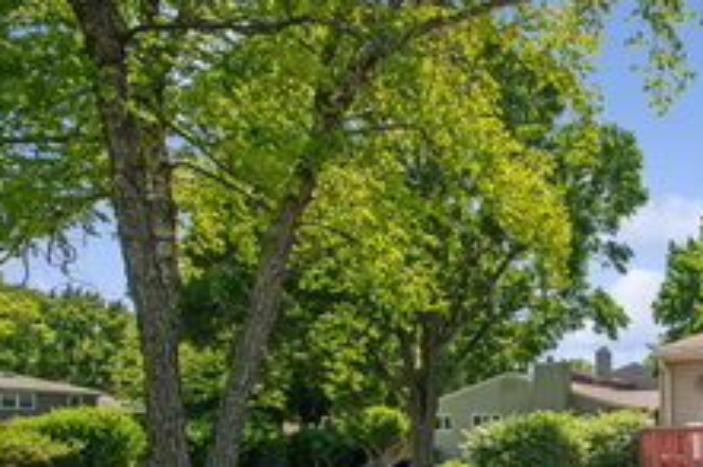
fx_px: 722
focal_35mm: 37
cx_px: 693
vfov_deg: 33.2
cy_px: 456
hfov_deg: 44.6
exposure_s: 1/100
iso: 400
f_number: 11
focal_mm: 17
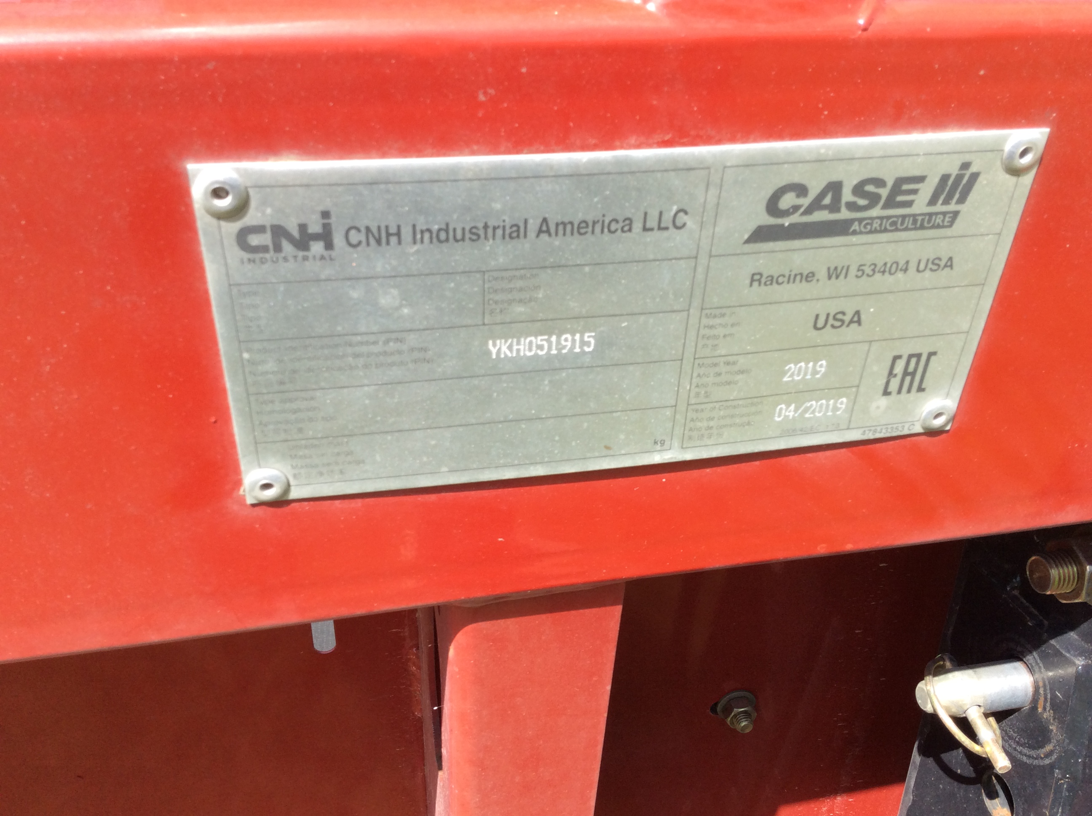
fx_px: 1008
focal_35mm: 32
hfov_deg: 56.9
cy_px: 408
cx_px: 546
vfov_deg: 44.1
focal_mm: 3.3
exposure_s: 1/590
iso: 32
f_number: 2.4
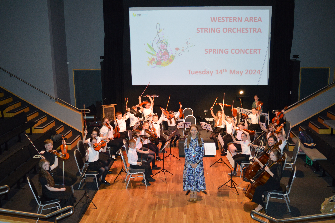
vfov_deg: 38.3
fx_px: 321
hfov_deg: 55.1
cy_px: 112
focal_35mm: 34
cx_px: 168
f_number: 3.8
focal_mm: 23
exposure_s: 1/60
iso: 1250
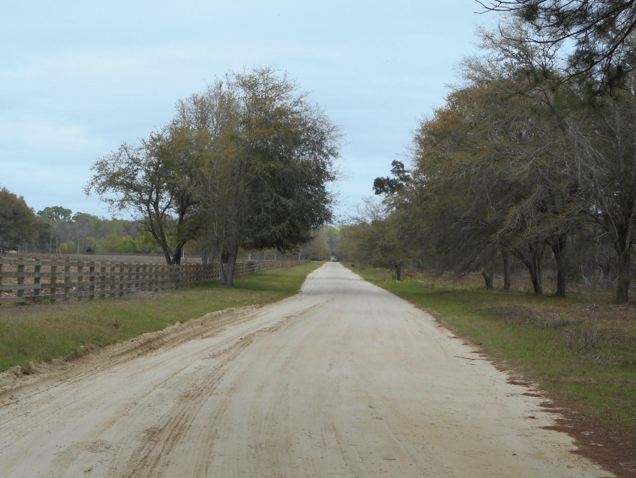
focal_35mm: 76
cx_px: 351
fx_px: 1397
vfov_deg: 19.4
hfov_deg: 25.6
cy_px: 305
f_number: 5.1
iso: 80
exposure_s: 1/320
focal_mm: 10.5
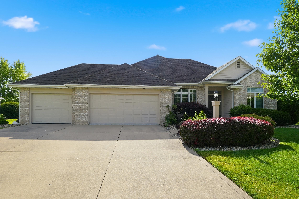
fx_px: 199
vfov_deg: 53.1
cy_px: 100
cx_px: 150
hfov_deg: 73.7
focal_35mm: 24
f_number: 5
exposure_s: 1/800
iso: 100
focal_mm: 16
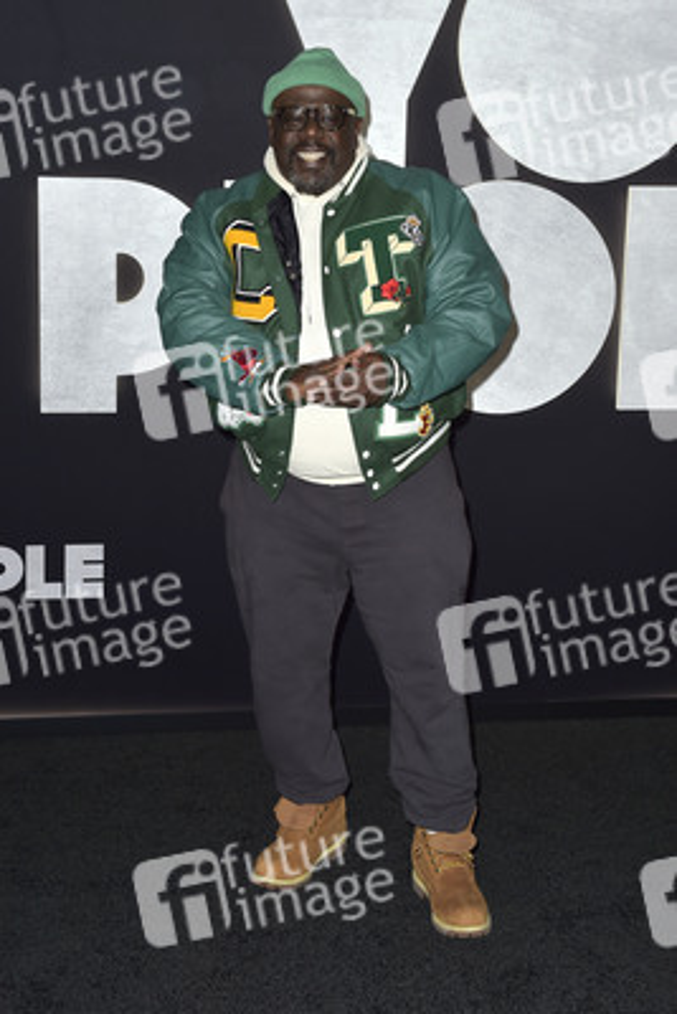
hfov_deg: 24.6
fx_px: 1550
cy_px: 507
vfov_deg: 36.2
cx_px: 338
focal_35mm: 55
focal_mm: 55
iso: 500
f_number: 6.3
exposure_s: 1/250
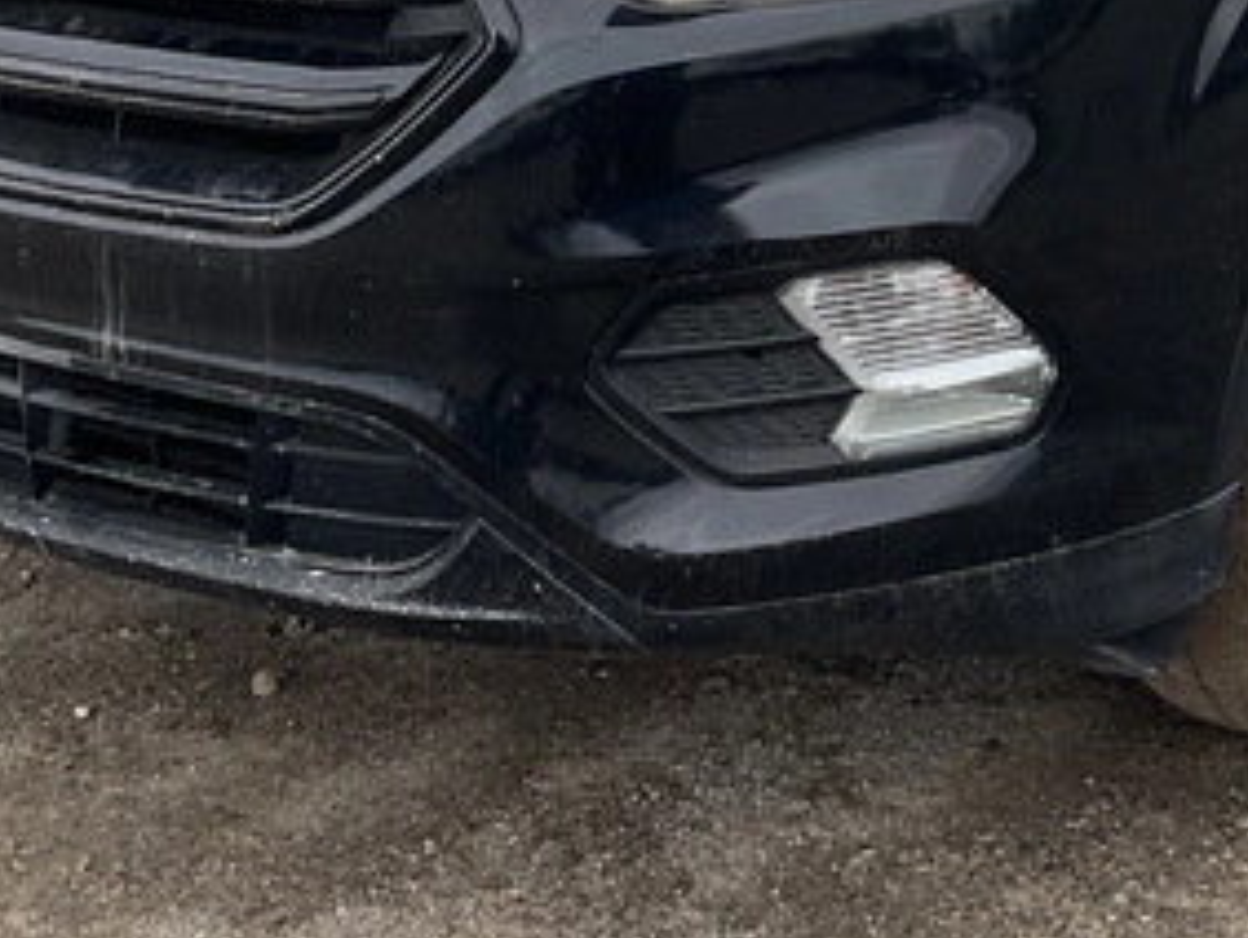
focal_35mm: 77
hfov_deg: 25.1
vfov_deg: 18.5
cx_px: 863
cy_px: -77
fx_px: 2778
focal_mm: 3
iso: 25
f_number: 1.8
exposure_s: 1/465
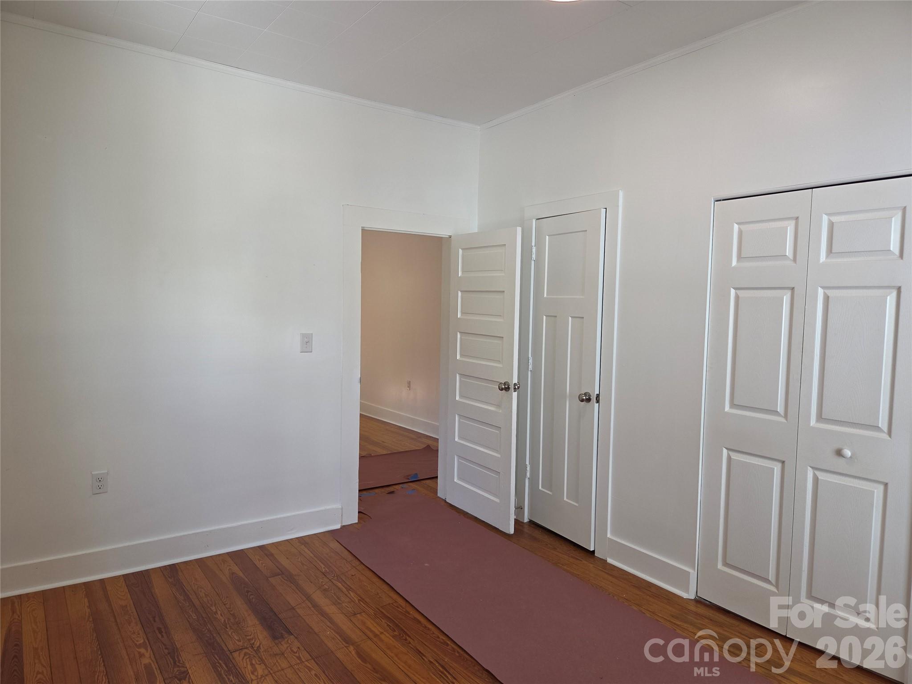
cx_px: 456
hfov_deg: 73.9
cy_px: 342
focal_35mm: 23
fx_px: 606
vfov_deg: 58.9
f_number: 1.8
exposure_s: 1/60
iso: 40
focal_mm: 5.4
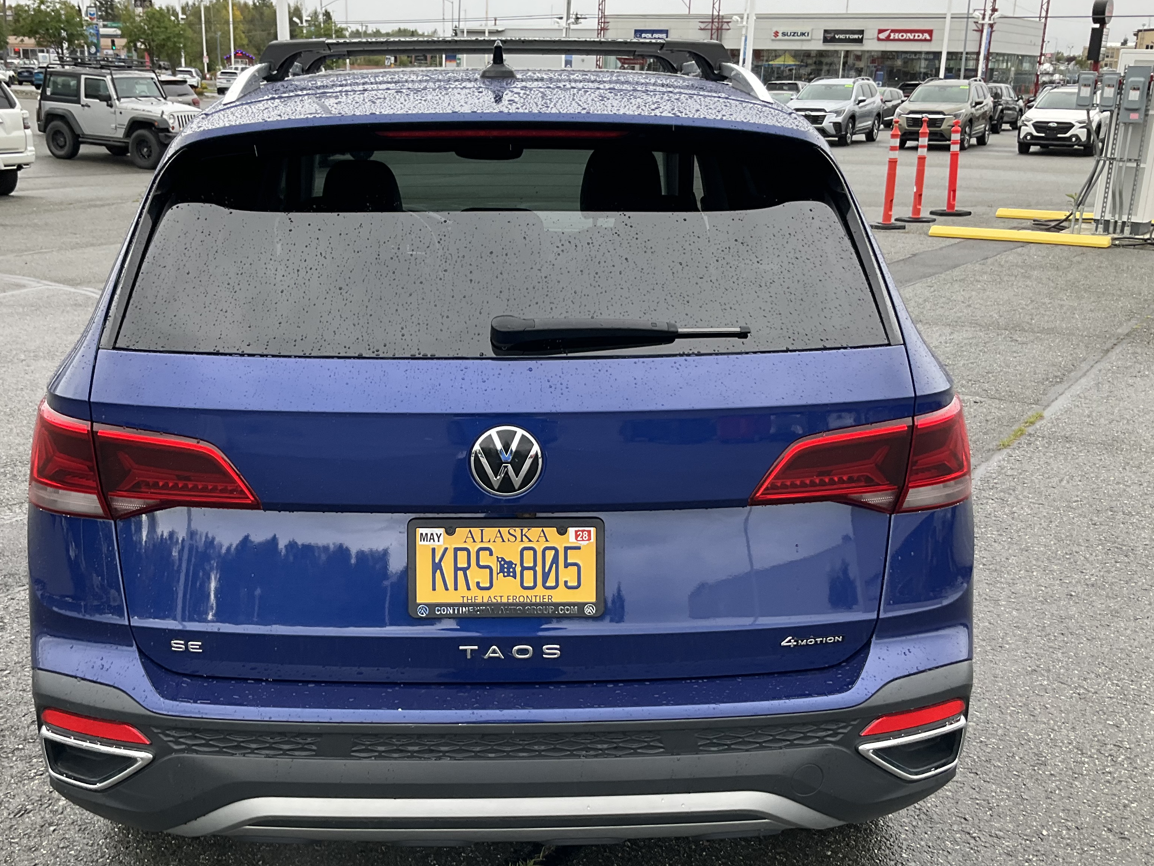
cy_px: 496
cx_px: 507
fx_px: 1267
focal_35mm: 38
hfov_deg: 48.9
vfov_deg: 37.6
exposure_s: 1/122
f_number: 1.8
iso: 25
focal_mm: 3
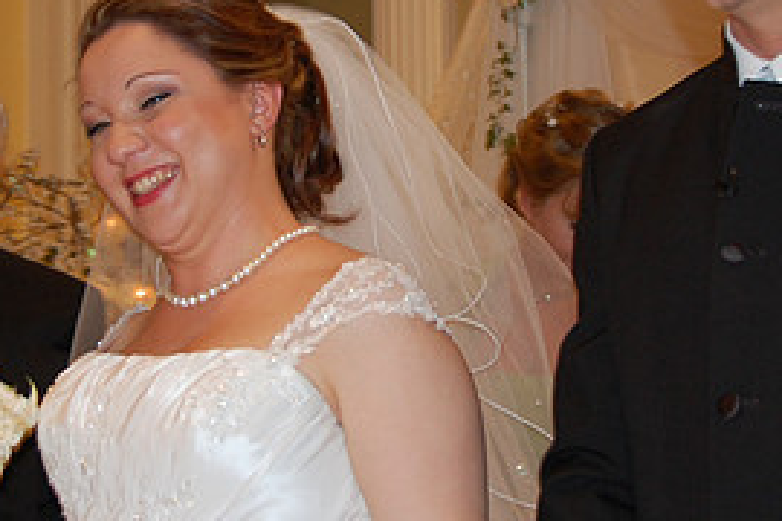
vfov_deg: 13.3
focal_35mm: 103
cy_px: 200
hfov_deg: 19.8
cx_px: 324
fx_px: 2237
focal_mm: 32
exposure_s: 1/60
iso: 400
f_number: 4.5
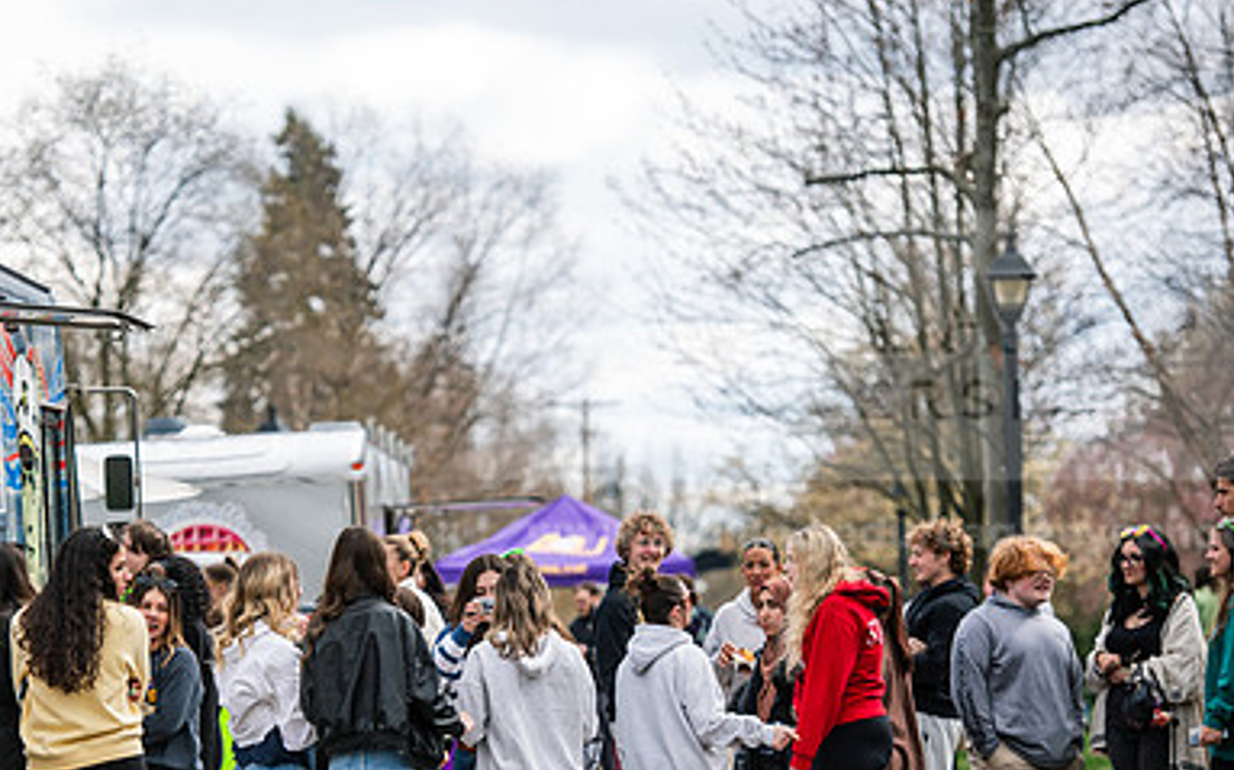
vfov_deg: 6.8
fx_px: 6488
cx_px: 380
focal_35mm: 193
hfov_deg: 10.9
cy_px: 601
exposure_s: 1/800
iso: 200
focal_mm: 125
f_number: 3.2
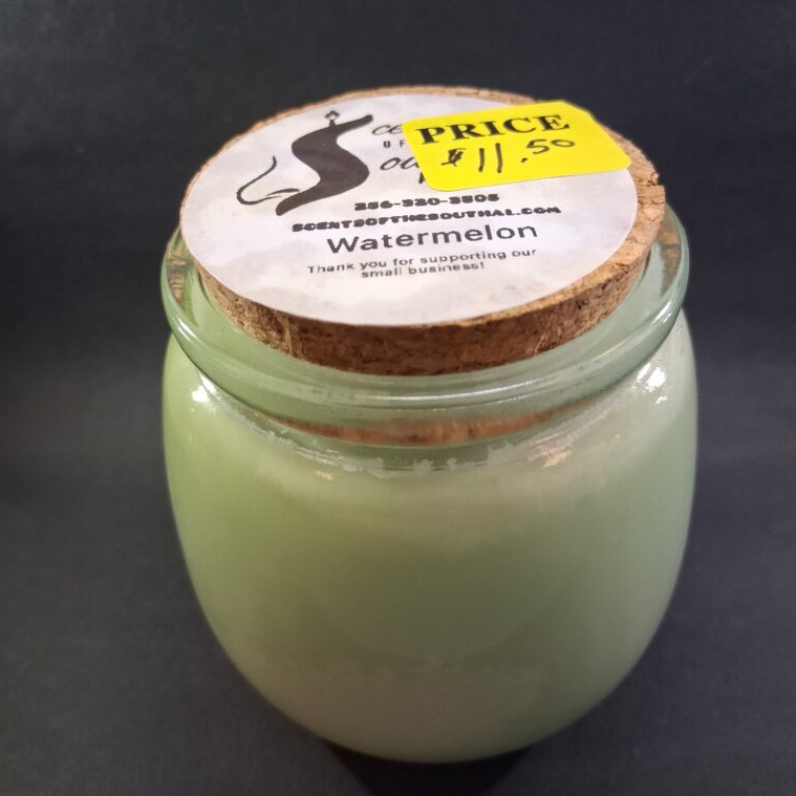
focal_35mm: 31
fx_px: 806
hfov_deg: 52.5
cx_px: 399
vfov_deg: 52.2
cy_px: 319
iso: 200
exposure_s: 1/100
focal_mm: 3.98
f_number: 1.8
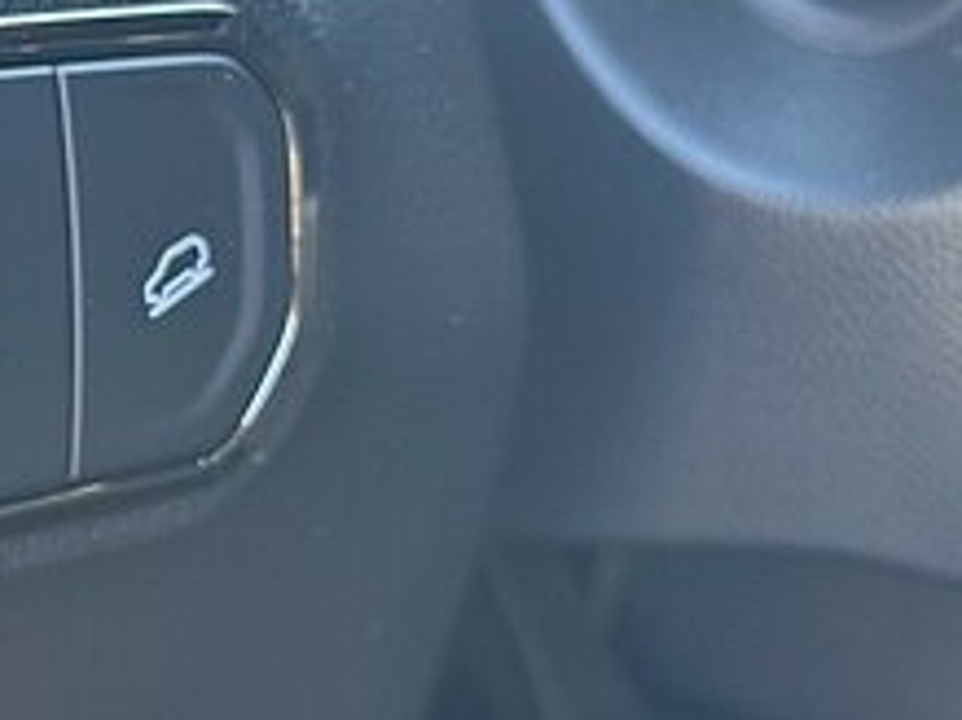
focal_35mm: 120
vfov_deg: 12.3
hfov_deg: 15.8
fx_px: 3333
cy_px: 285
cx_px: -180
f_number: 1.78
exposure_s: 1/60
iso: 125
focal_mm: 6.76
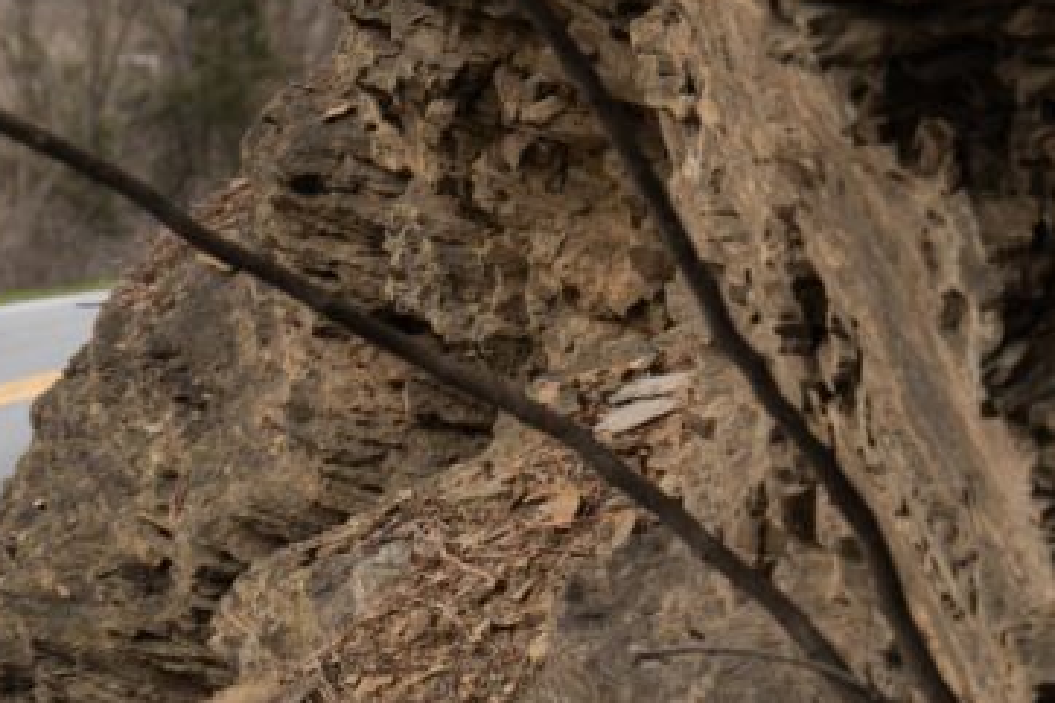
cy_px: -22
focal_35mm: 198
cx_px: -274
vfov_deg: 6.9
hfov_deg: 10.2
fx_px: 5800
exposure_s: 1/100
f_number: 6.3
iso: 100
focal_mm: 70
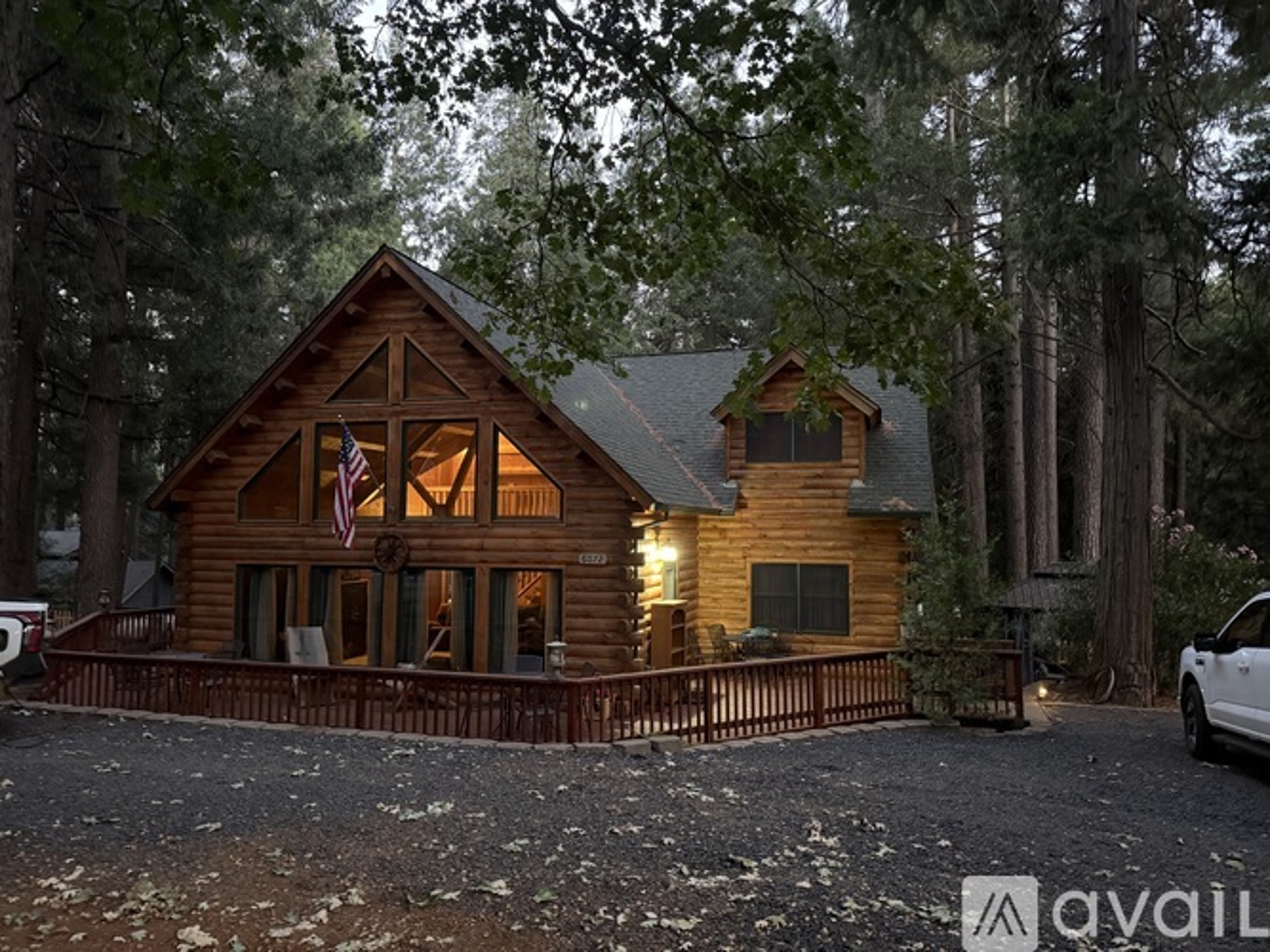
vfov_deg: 56.8
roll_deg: -0.3
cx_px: 635
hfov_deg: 71.6
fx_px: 880
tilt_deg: +3.7
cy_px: 476
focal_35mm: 24
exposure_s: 1/30
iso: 1600
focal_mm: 6.76
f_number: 1.78
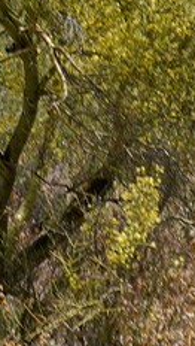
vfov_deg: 6.8
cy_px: -4
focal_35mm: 316
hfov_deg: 3.8
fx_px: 2896
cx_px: -311
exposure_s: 1/100
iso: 100
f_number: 13
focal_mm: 35
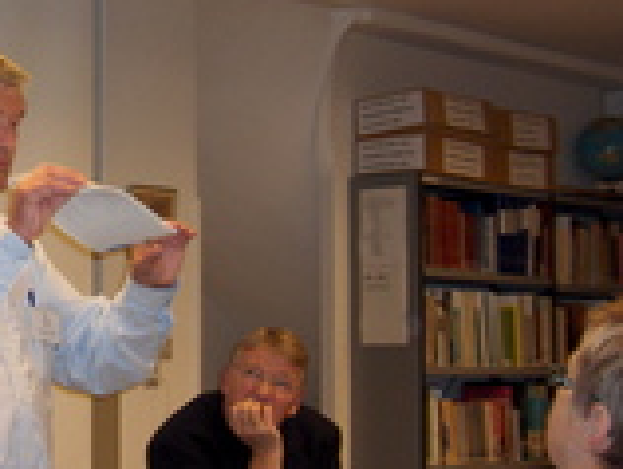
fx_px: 1784
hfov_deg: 19.1
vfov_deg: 15.0
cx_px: -47
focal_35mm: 99
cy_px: 195
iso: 100
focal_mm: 8
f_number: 2.8
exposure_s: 1/60
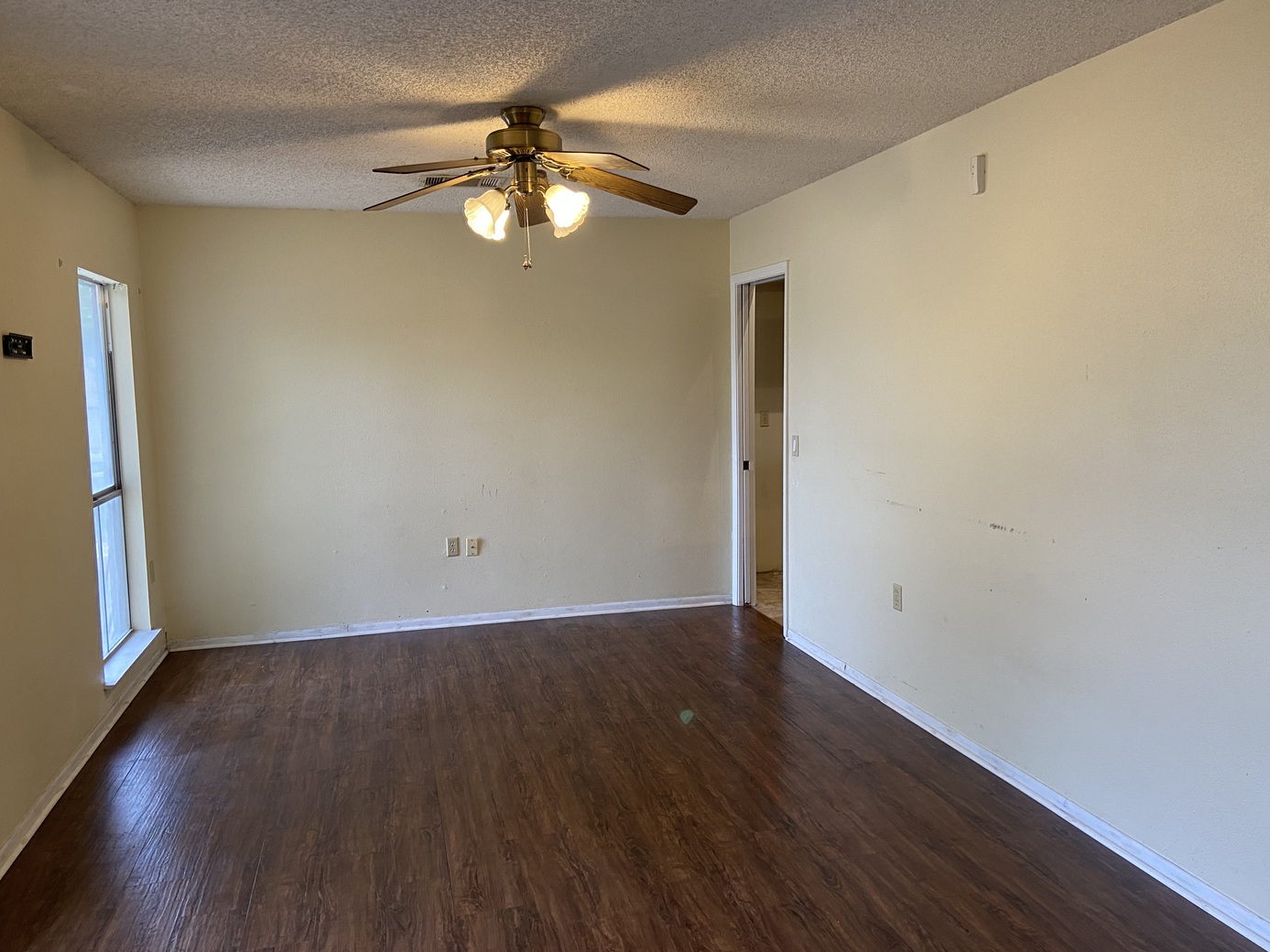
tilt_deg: -4.8
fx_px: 990
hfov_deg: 65.3
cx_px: 624
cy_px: 478
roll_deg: +1.9
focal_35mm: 27
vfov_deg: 51.3
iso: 125
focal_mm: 4.25
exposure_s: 1/60
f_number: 1.8
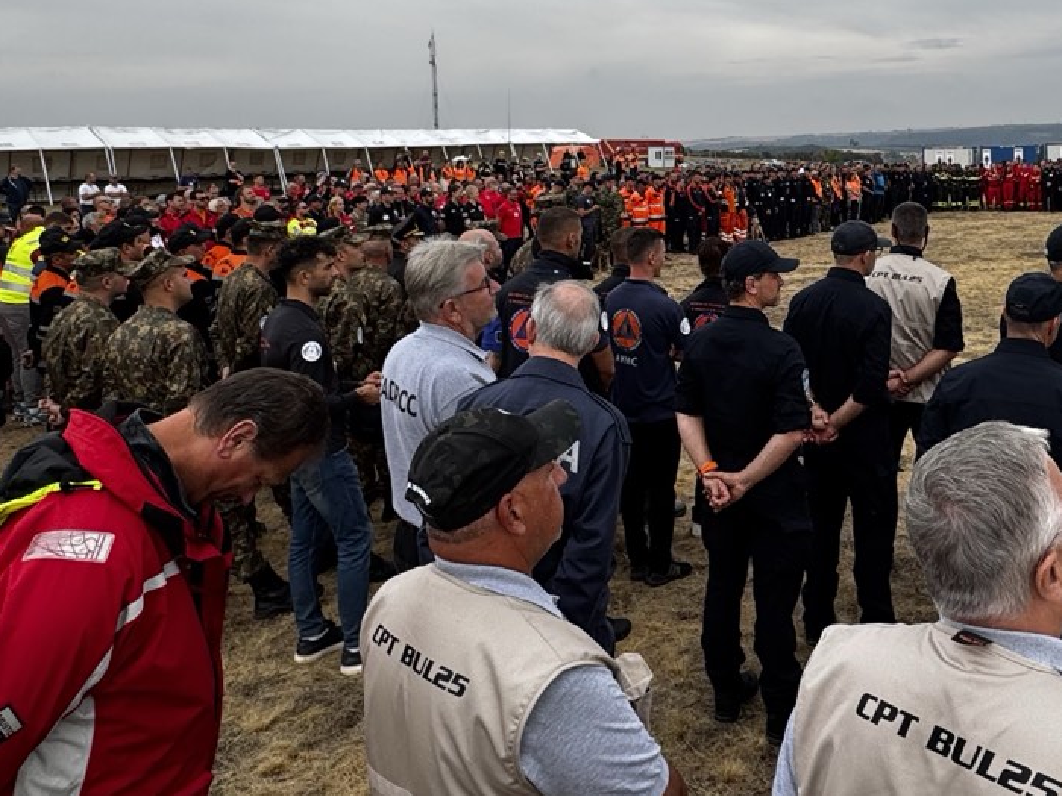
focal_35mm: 32
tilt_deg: -3.3
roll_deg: +2.1
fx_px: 982
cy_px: 197
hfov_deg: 55.5
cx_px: 721
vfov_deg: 42.8
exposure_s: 1/1063
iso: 50
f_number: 2.2
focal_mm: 2.22
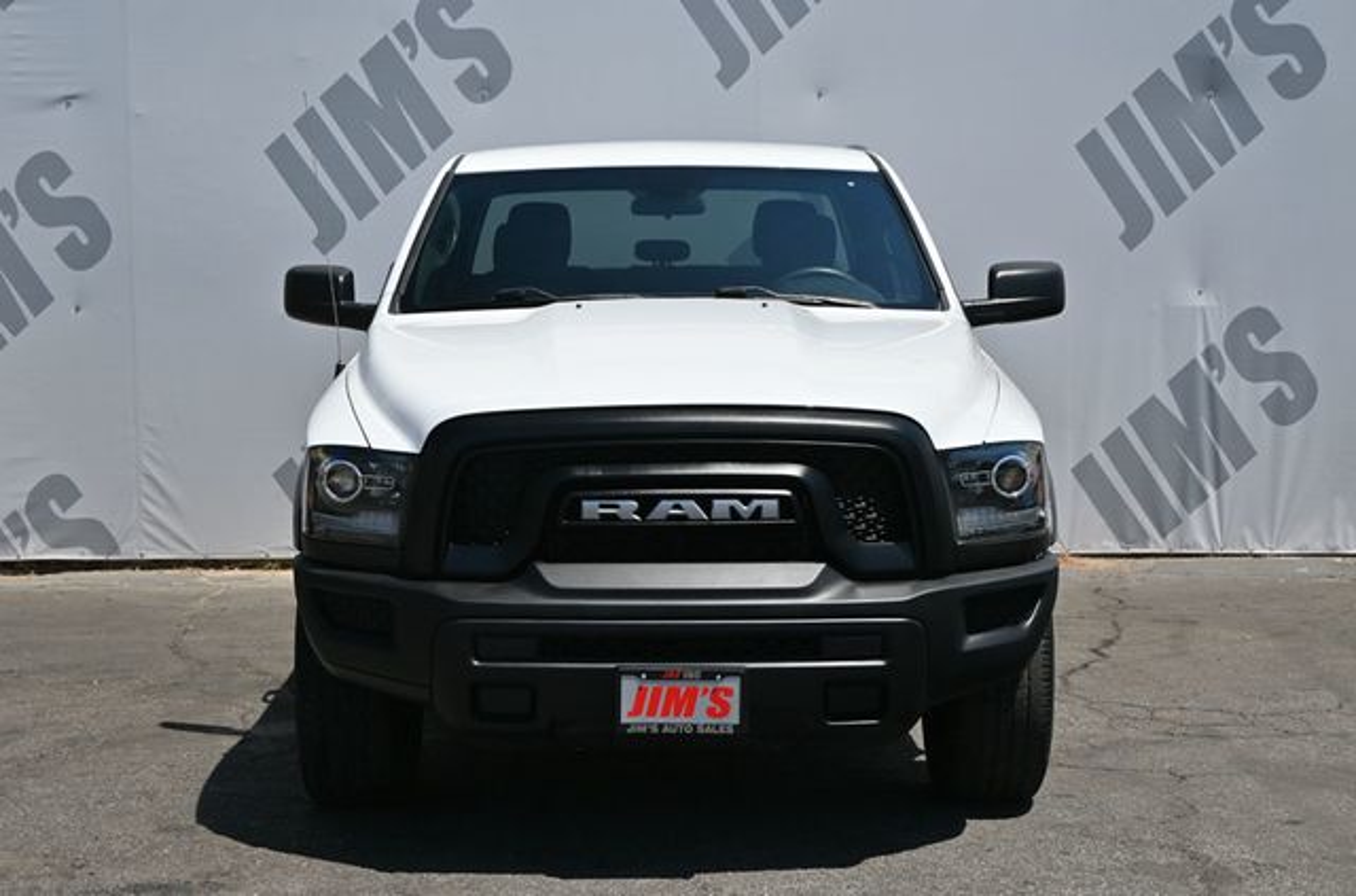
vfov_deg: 23.1
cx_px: 678
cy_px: 448
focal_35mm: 58
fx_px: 2198
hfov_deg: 34.3
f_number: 7.1
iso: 100
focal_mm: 39
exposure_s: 1/400
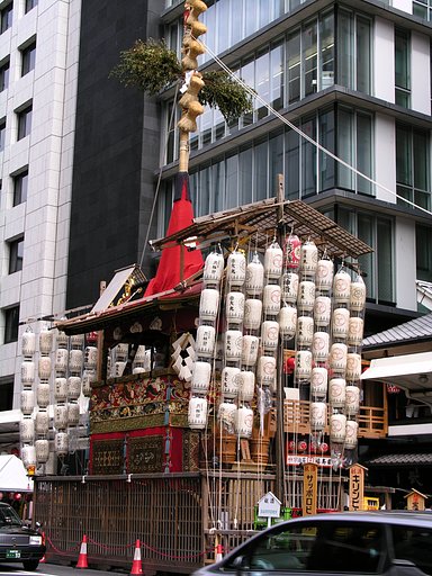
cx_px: 216
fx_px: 982
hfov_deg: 24.8
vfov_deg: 32.7
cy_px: 288
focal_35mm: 59
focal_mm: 15
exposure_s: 1/110
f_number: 5.6
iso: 50
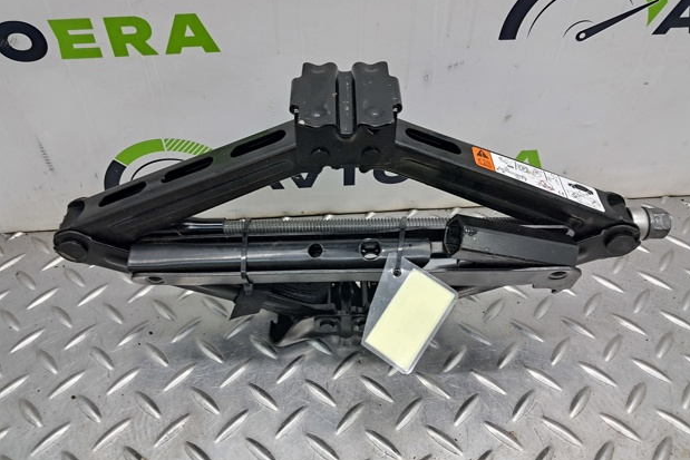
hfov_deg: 63.6
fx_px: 556
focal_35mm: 29
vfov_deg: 45.0
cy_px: 217
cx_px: 338
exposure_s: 1/50
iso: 125
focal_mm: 4
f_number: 1.8
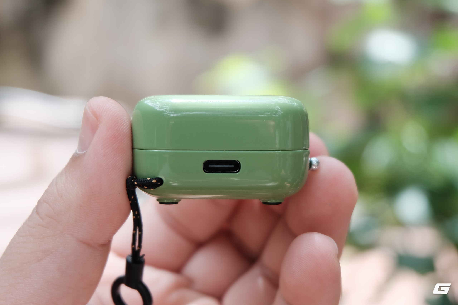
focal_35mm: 63
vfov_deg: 21.6
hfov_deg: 31.9
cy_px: 152
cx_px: 229
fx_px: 801
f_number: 5.6
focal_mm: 41.8
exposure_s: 1/180
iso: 400
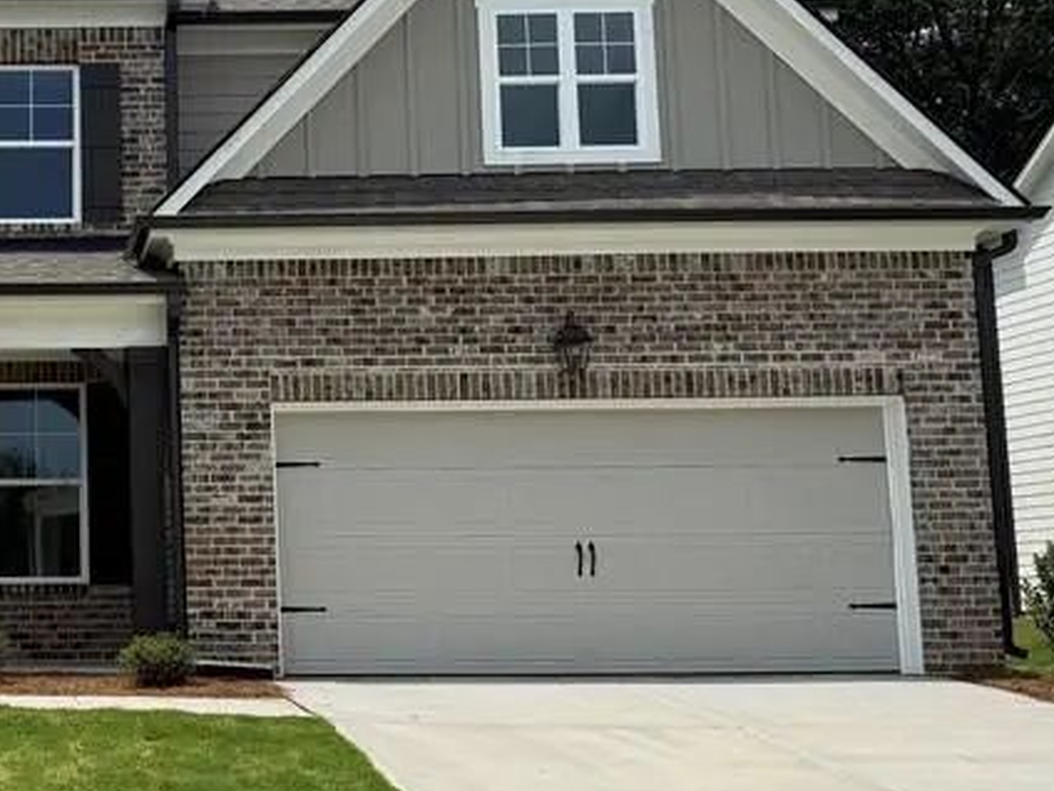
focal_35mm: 58
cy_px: 368
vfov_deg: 25.2
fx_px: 1766
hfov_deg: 30.8
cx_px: -2
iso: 80
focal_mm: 6.76
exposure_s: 1/7353
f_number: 1.78
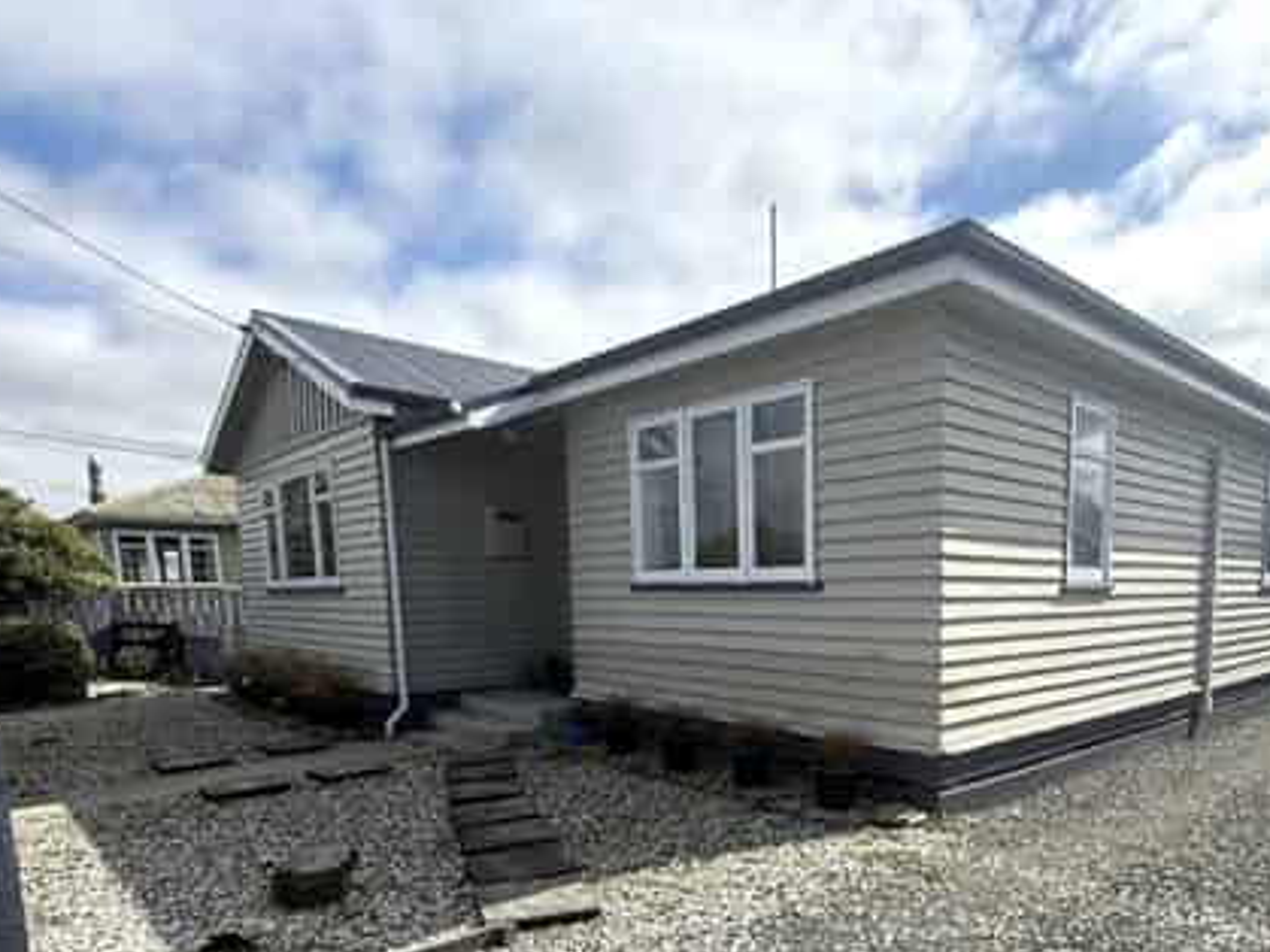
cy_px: 693
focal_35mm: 22
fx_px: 807
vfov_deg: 58.4
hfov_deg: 74.9
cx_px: 803
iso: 50
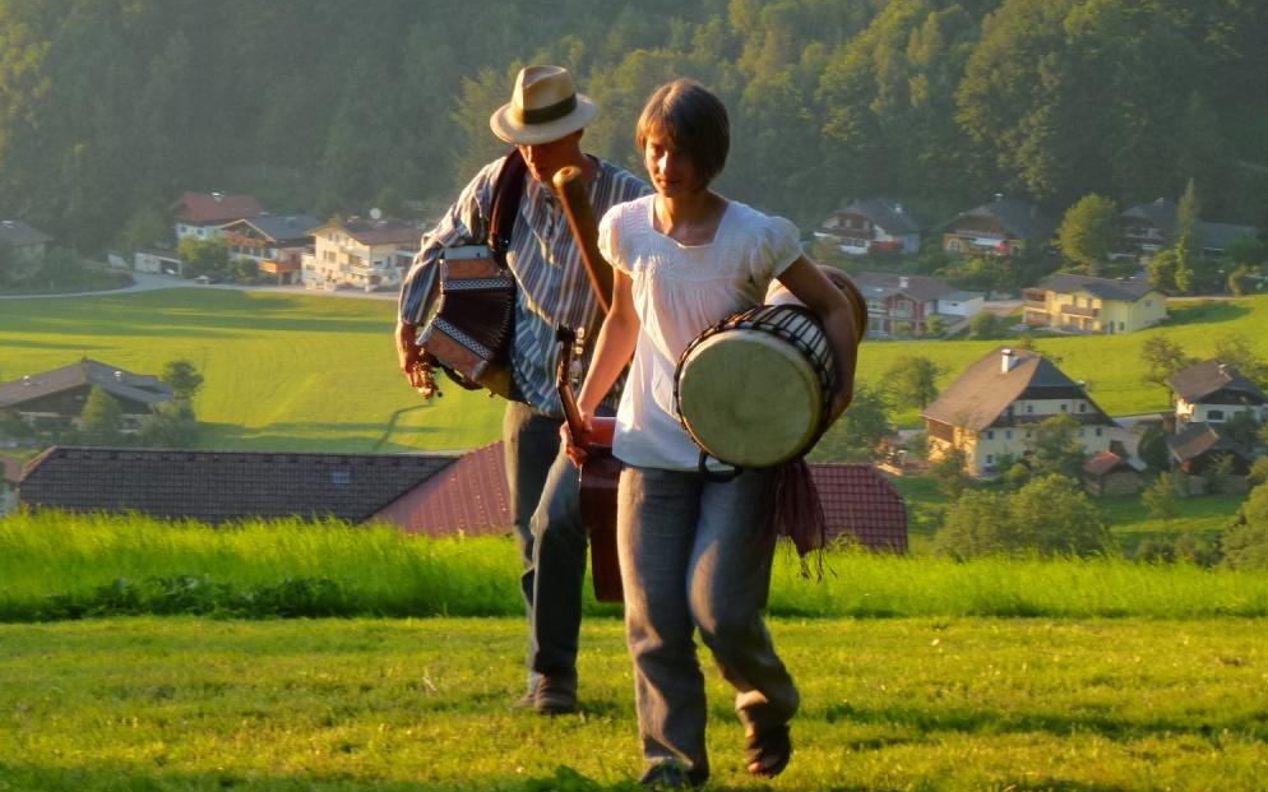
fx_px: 4941
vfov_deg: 9.2
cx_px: 643
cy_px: 392
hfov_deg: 14.6
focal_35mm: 143
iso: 160
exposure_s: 1/80
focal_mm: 23.4
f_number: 5.2
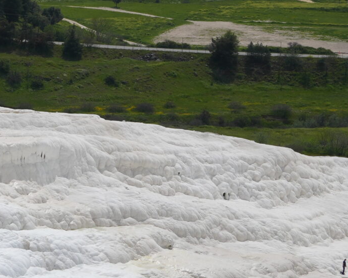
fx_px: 1768
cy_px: 190
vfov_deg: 9.0
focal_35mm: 172
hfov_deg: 10.8
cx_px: -188
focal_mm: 33
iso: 100
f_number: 11
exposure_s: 1/400
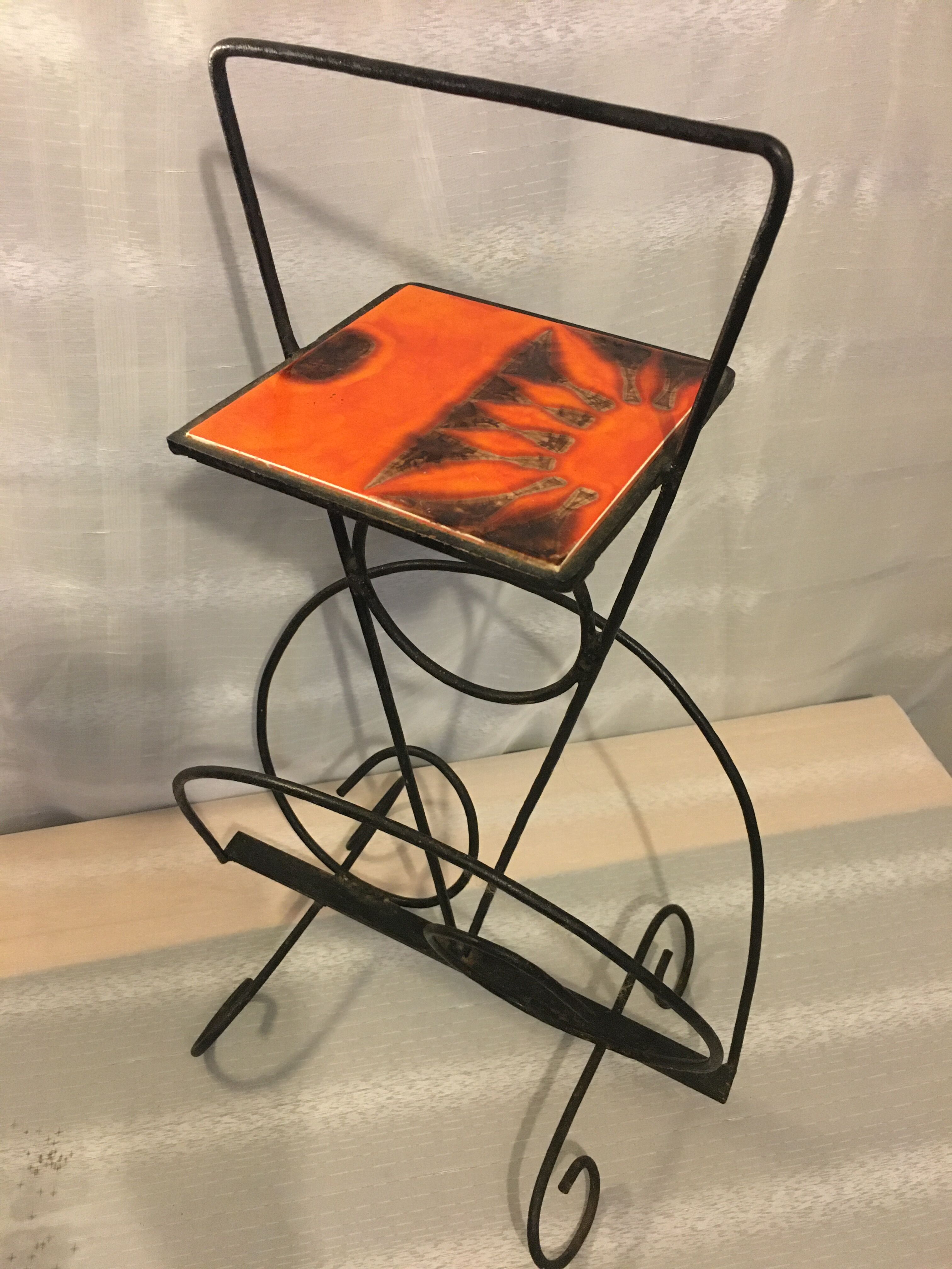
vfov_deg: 61.7
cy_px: 634
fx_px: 1063
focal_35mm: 29
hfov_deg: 48.2
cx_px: 476
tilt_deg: -41.4
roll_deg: -4.0
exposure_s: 1/17
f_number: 2.2
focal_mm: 4.15
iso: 250
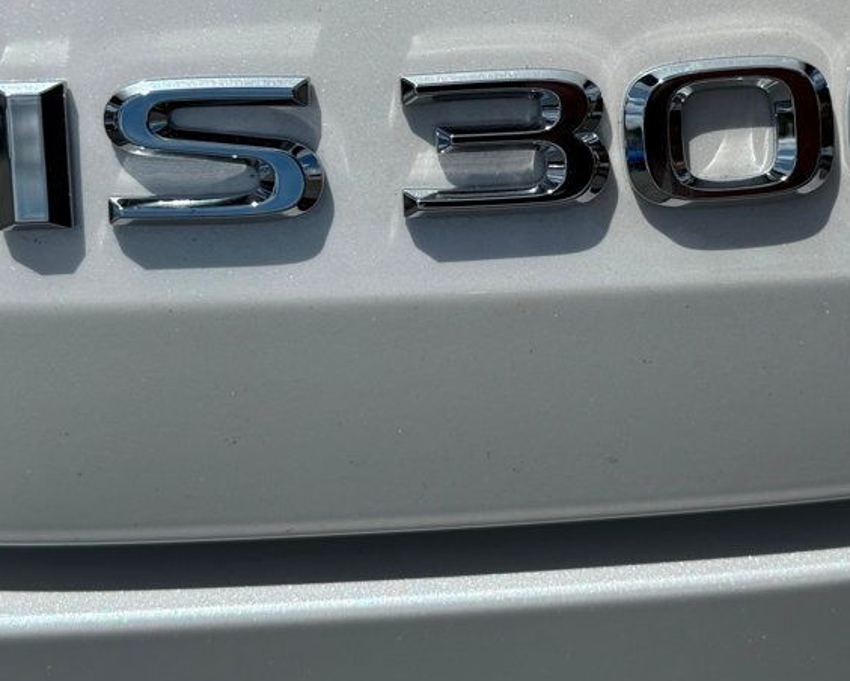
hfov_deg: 22.4
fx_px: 2140
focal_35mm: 85
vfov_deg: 18.0
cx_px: 491
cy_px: 172
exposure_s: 1/11364
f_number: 1.78
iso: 50
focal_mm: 6.76
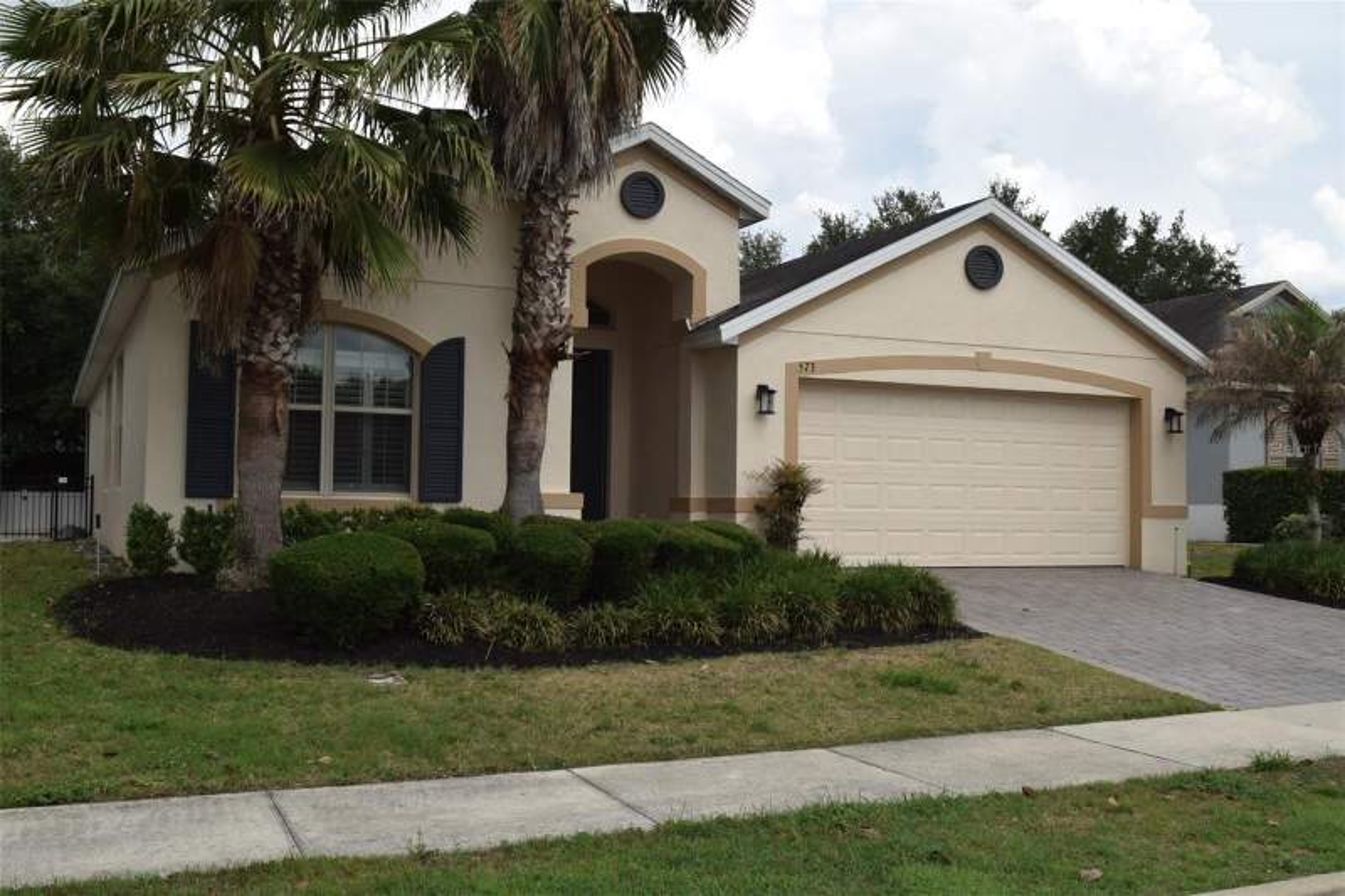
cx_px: 672
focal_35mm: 38
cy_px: 448
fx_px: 1401
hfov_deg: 51.3
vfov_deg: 35.5
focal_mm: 25
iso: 100
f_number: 10
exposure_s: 1/200
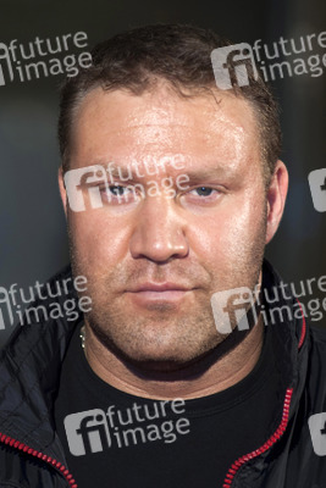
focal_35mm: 155
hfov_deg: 8.9
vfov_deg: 13.2
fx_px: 2103
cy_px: 244
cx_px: 163
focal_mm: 155
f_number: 4
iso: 1600
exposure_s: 1/160
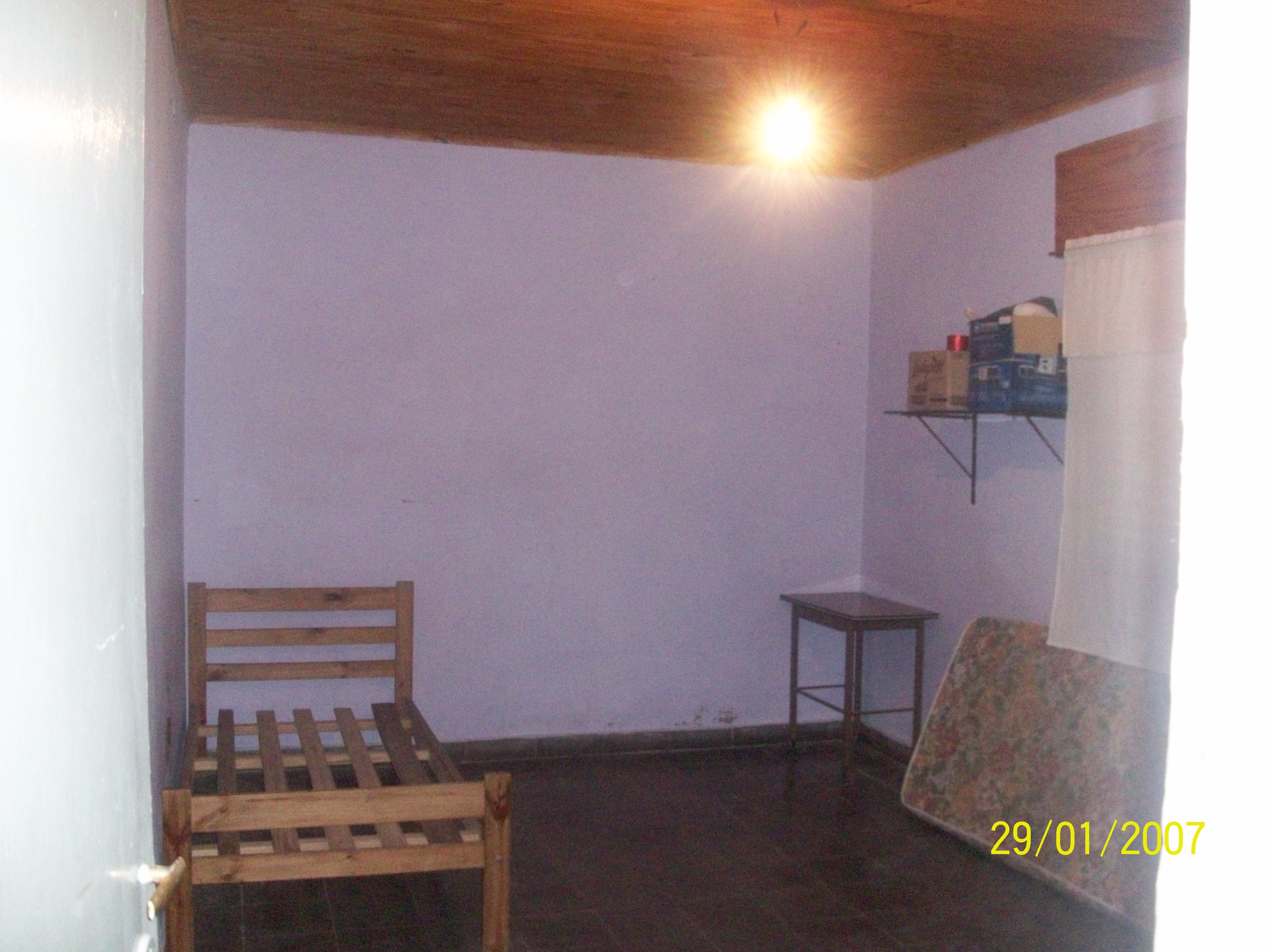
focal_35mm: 34
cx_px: 635
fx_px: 1247
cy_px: 476
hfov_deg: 54.0
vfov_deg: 41.8
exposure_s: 1/60
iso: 320
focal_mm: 5.7
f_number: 2.8
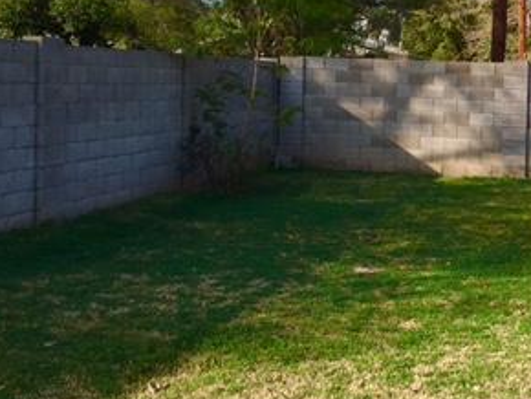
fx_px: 983
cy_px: 126
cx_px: 491
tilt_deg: -1.2
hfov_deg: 28.9
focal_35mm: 64
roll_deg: -1.4
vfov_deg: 22.8
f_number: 2.2
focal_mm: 4.15
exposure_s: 1/974
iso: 25
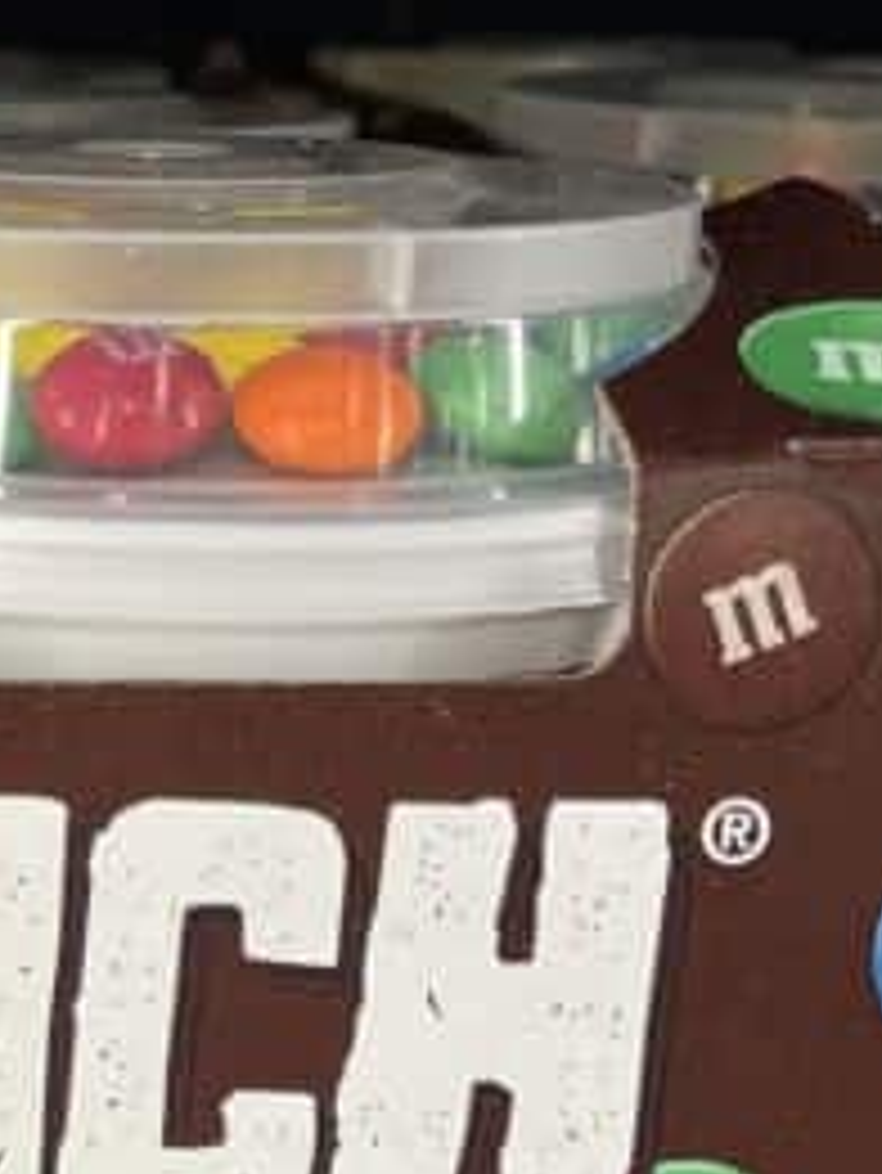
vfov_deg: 18.6
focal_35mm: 102
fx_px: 3462
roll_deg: +1.0
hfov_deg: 13.4
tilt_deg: -19.3
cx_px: -558
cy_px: 1255
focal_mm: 4.2
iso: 64
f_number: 1.6
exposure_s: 1/121
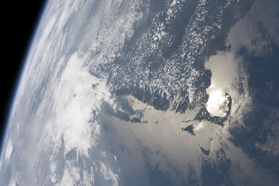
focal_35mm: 42
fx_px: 326
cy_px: 93
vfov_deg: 31.9
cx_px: 140
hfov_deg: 46.4
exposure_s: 1/500
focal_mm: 28
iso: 200
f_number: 11
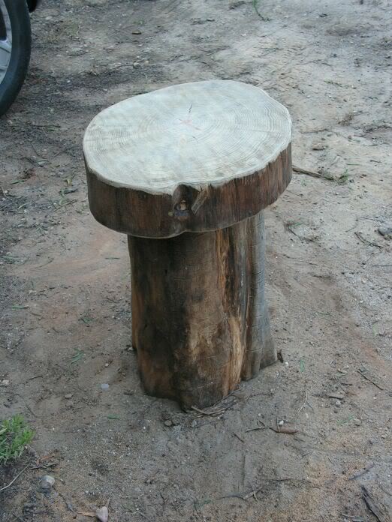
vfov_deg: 38.2
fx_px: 755
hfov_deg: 29.1
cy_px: 261
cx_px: 196
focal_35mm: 50
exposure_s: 1/40
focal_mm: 8.4
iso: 80
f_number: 3.2
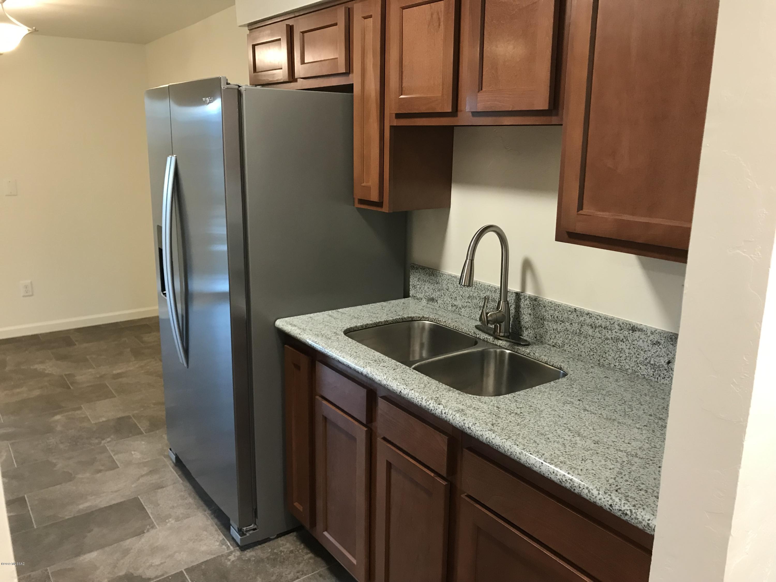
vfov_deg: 49.7
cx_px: 388
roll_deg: +0.1
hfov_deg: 63.4
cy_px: 291
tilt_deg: -12.4
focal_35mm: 28
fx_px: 628
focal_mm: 3.99
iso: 40
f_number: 1.8
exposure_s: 1/15
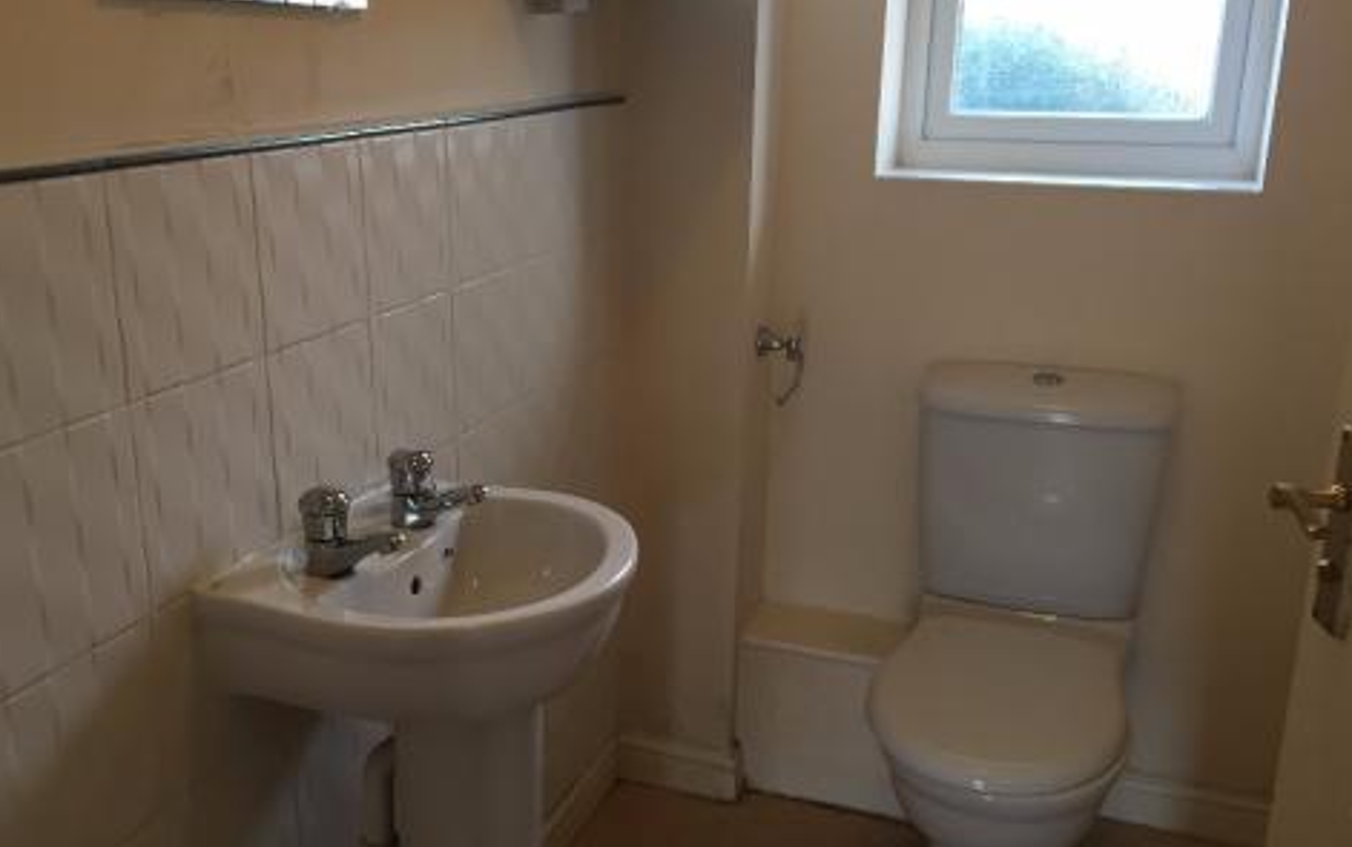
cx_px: 632
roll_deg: -0.7
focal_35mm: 36
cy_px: 454
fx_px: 1327
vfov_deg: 35.4
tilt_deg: -17.8
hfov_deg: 53.9
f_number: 2.2
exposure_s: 1/30
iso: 64
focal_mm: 4.15
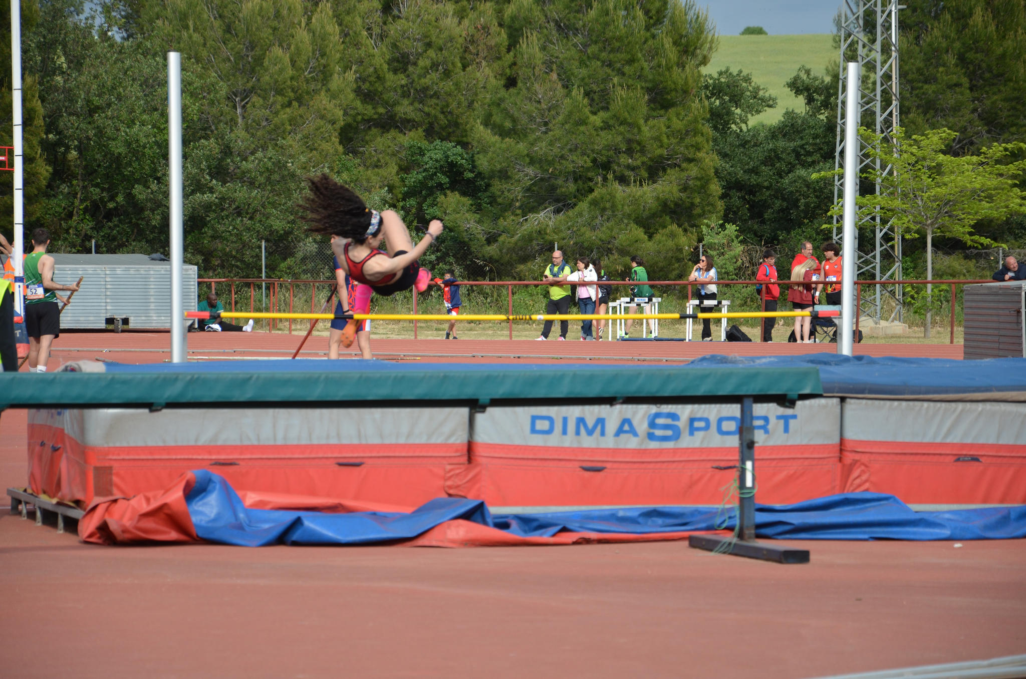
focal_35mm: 158
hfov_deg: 13.1
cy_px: 340
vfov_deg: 8.7
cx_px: 513
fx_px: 4479
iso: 400
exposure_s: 1/1600
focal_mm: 105
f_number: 6.3
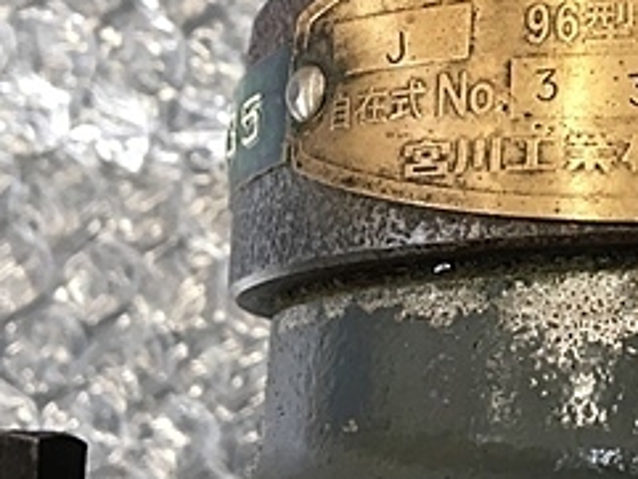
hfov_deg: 24.4
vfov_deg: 19.0
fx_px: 1420
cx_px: 614
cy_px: 111
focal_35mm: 77
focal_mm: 4.15
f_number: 2.2
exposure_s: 1/30
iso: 64
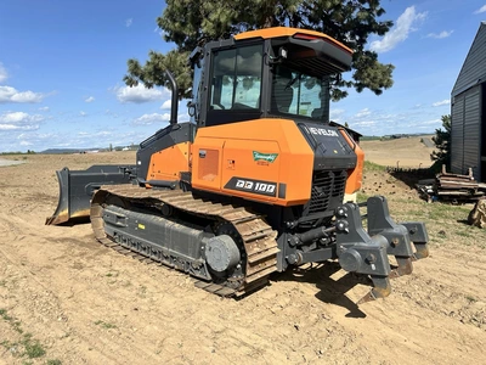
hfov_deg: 71.6
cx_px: 243
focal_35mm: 24
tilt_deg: -5.7
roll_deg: +3.8
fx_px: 337
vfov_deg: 56.8
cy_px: 182
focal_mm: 6.86
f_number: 1.78
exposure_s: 1/5263
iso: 80
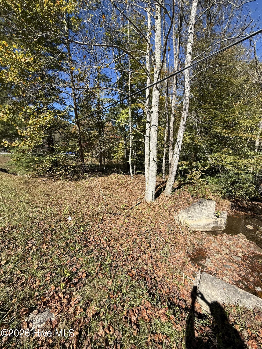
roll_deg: -1.1
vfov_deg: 102.1
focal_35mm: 14
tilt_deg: -7.2
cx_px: 131
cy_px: 174
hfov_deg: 85.7
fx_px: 141
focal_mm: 2.22
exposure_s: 1/1125
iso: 50
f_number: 2.2
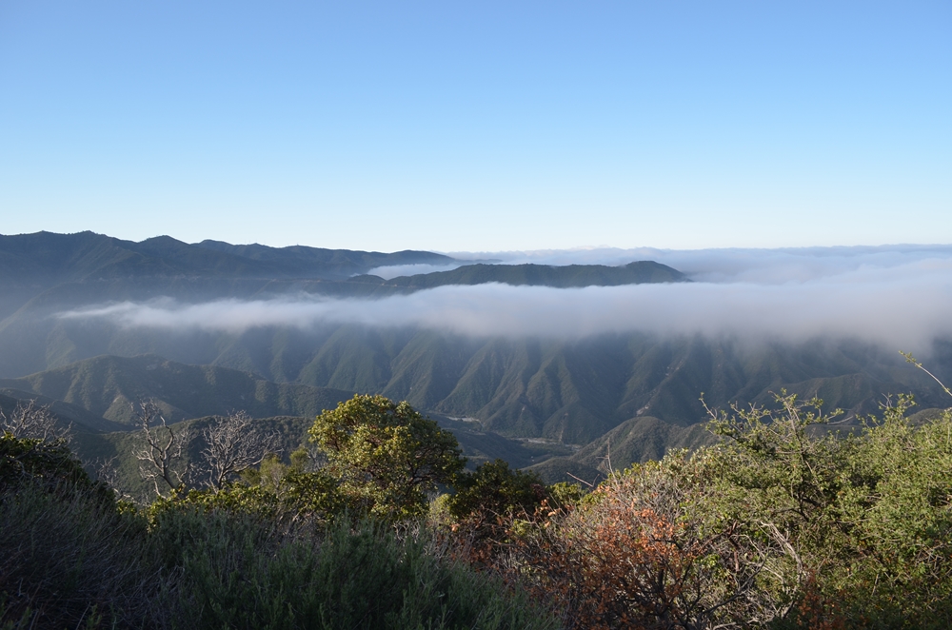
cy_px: 315
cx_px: 476
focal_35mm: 27
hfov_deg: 67.5
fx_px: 712
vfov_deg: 47.7
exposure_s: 1/160
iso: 100
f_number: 6.3
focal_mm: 18
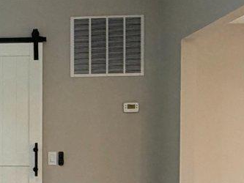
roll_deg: +0.3
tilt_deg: -0.9
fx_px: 606
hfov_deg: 20.5
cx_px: -83
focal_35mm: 86
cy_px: 162
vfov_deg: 17.0
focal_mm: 2.22
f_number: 2.2
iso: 200
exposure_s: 1/60
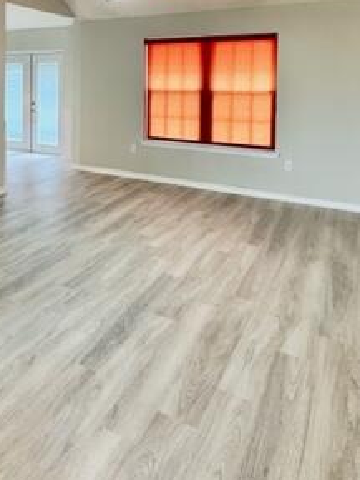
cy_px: 91
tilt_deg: -1.3
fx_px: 430
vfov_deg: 54.1
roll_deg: -0.5
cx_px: 95
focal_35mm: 31
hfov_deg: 44.1
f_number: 2.2
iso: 200
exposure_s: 1/60
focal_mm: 2.22
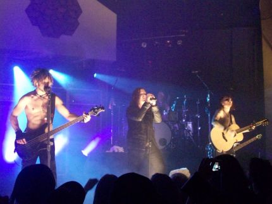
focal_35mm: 42
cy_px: 102
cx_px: 136
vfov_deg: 34.3
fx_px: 330
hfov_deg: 44.8
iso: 800
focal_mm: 7.1
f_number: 3.2
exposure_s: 1/46.4
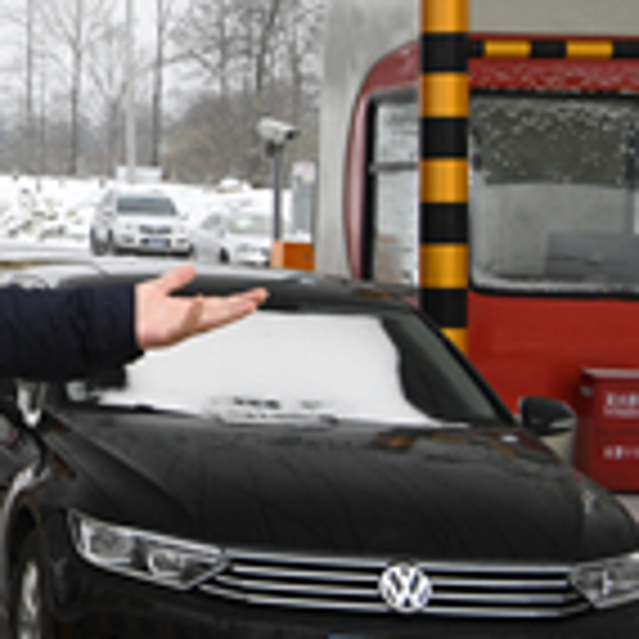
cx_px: -621
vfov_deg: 14.3
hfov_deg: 12.6
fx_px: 2548
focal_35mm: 122
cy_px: 248
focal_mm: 34
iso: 1250
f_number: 13
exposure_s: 1/640
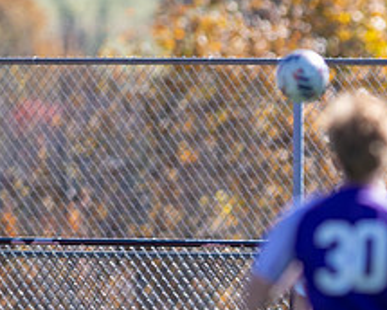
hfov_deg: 1.7
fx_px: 13263
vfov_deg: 1.3
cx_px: 511
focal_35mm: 1158
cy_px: 349
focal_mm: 300
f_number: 2.8
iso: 100
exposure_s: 1/800
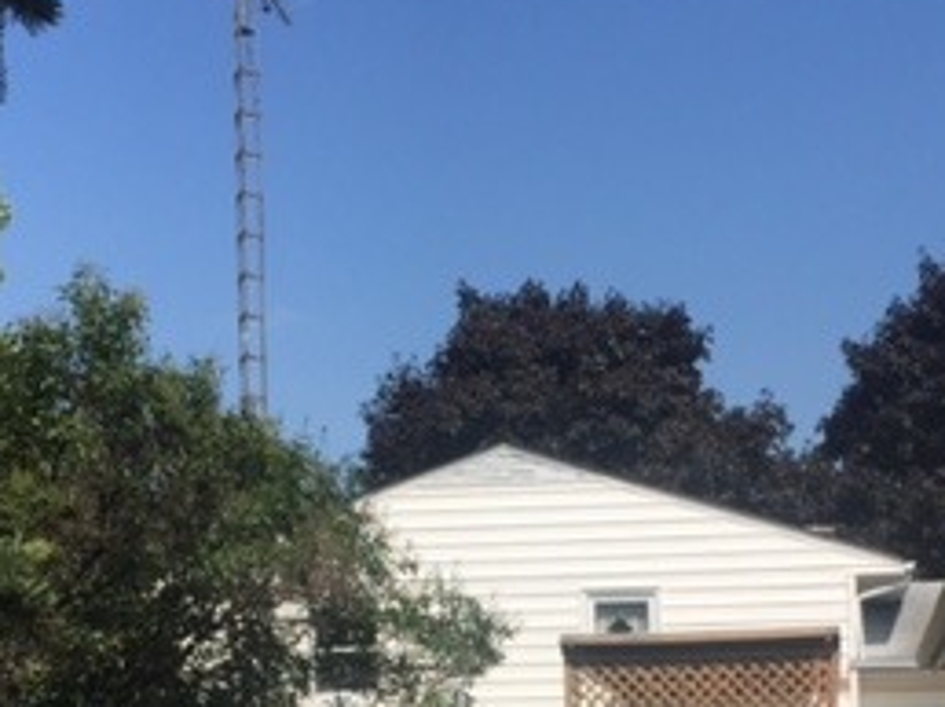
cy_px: 766
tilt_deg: +3.2
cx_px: 586
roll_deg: +0.3
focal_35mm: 72
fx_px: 1964
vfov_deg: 19.6
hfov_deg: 27.0
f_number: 2.2
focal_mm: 4.15
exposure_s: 1/2825
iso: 32
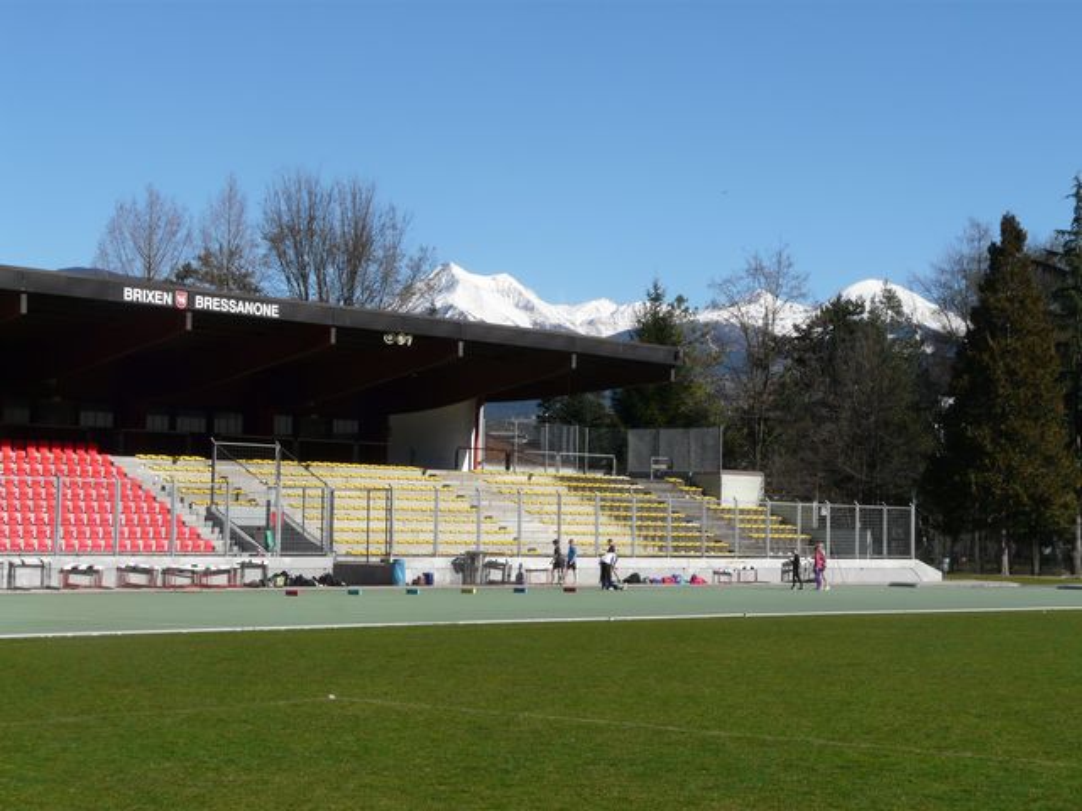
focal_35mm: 71
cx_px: 541
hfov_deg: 27.4
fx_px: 2219
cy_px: 406
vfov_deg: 20.7
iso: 100
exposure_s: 1/500
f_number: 6.3
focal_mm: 11.7
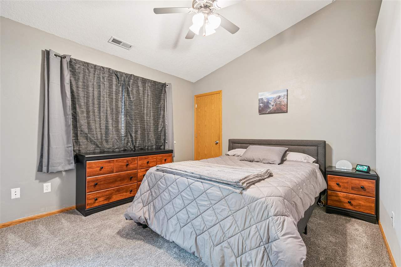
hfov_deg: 96.7
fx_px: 178
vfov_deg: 73.7
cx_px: 200
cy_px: 134
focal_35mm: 16
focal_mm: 16
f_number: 8
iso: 400
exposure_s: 1/1.67
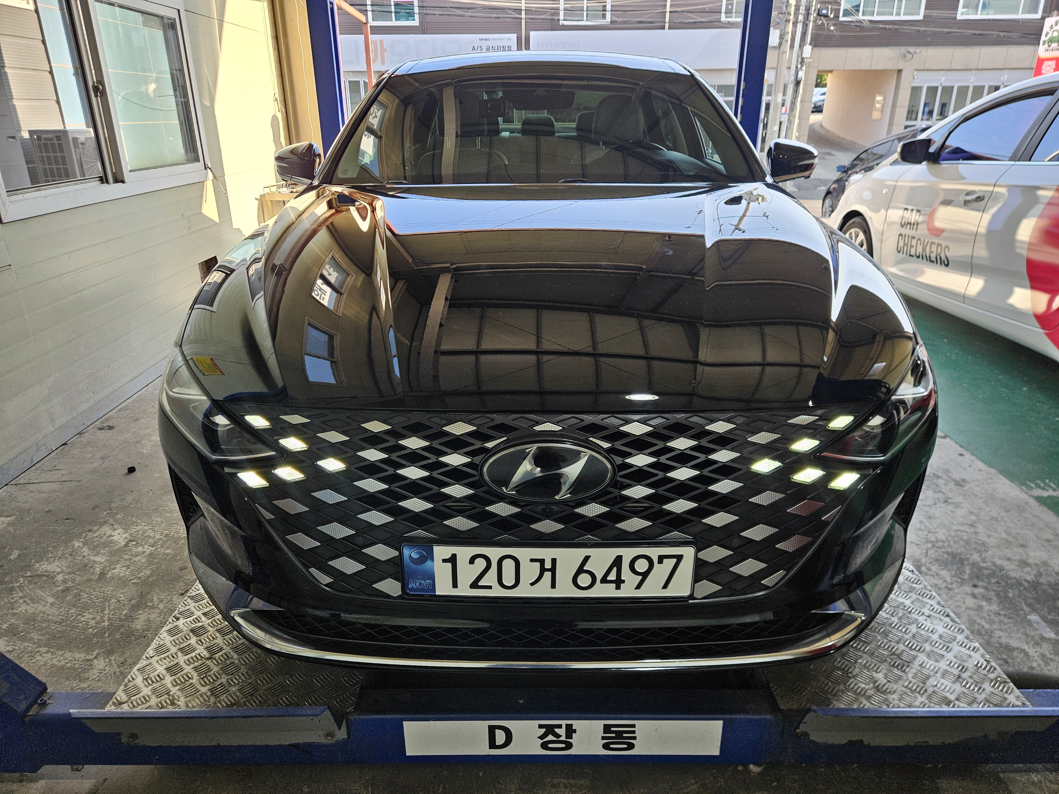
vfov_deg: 58.9
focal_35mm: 23
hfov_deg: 73.9
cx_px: 530
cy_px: 397
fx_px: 704
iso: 80
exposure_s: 1/180
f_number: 1.8
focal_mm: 5.4
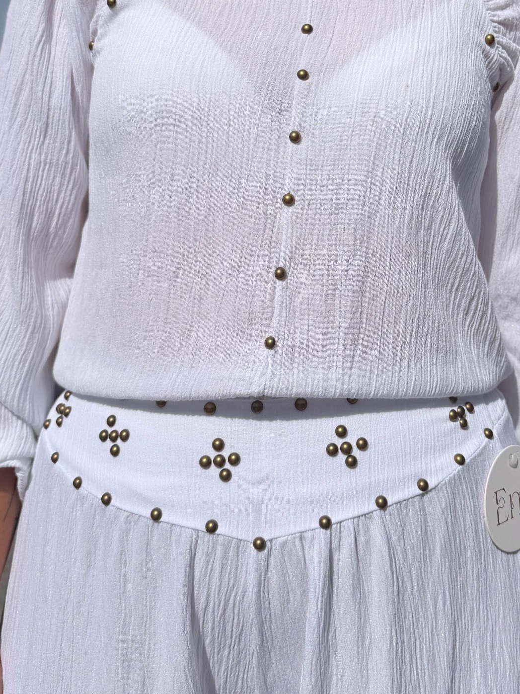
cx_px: 332
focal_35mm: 42
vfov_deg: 43.9
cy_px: 209
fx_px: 842
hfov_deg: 34.1
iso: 80
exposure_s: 1/17544
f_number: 1.78
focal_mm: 6.76
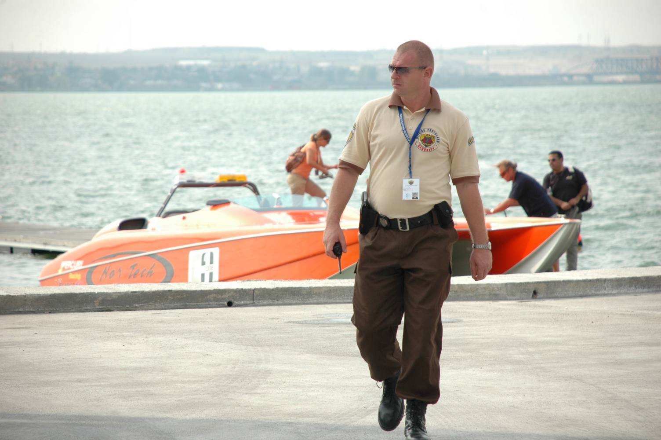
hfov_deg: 10.2
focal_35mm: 202
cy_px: 220
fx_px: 3715
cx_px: 330
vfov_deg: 6.8
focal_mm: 135
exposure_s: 1/400
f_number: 5.6
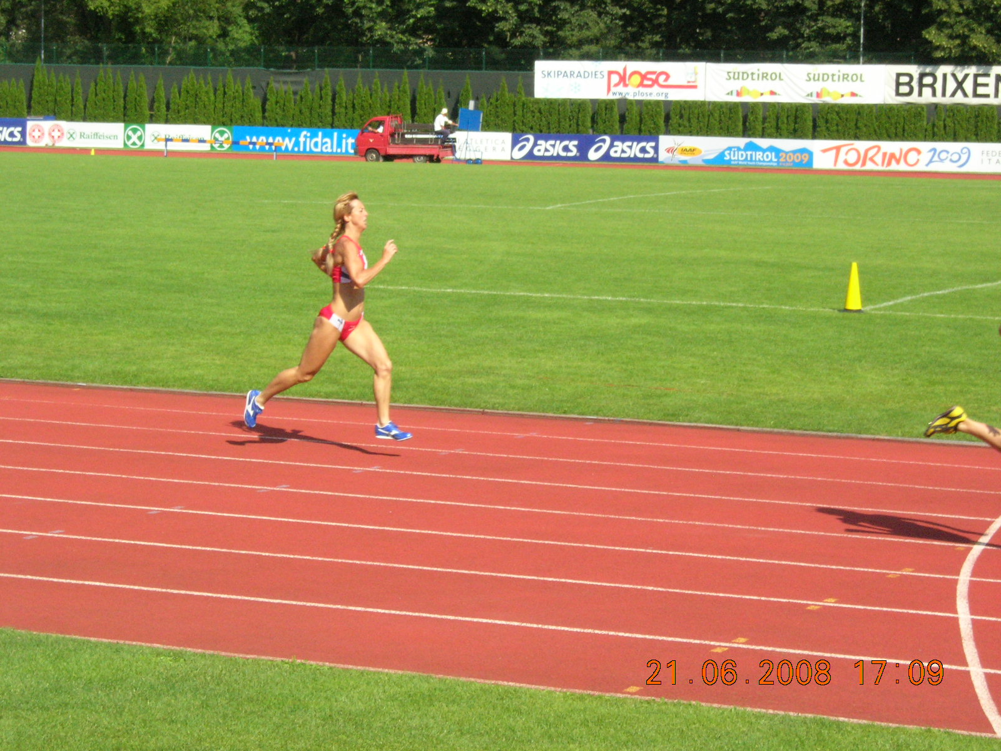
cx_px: 500
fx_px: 3268
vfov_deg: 13.1
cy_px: 376
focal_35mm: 113
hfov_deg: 17.4
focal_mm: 23.4
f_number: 8.2
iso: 400
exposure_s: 1/698
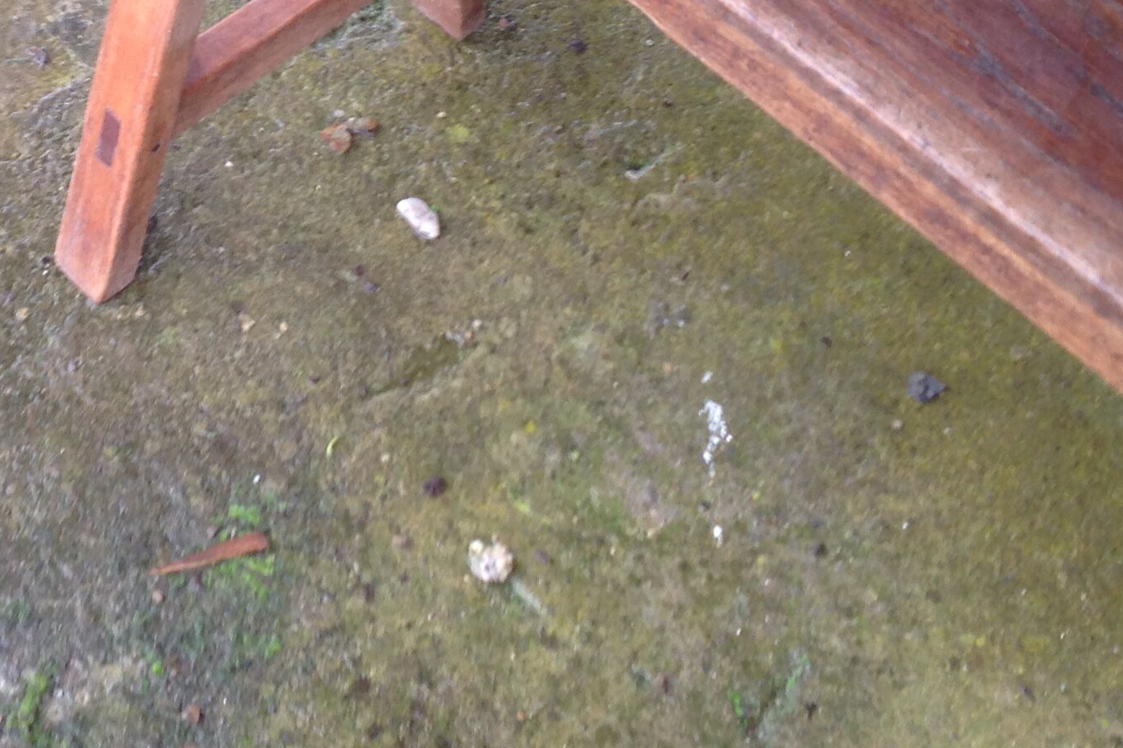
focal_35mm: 70
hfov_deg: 28.5
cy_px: 23
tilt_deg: -48.1
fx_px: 2183
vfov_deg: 19.0
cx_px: 290
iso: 50
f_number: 2.4
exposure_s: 1/24
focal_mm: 4.28
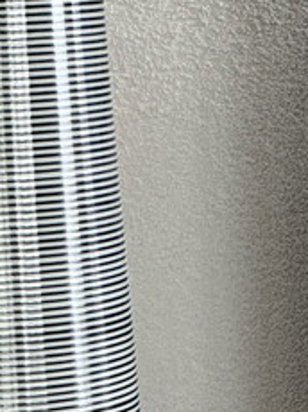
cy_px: 472
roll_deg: +2.4
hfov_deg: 6.4
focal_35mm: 229
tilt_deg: -10.3
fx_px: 2722
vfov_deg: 8.6
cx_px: -133
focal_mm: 9
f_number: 2.8
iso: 640
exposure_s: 1/50
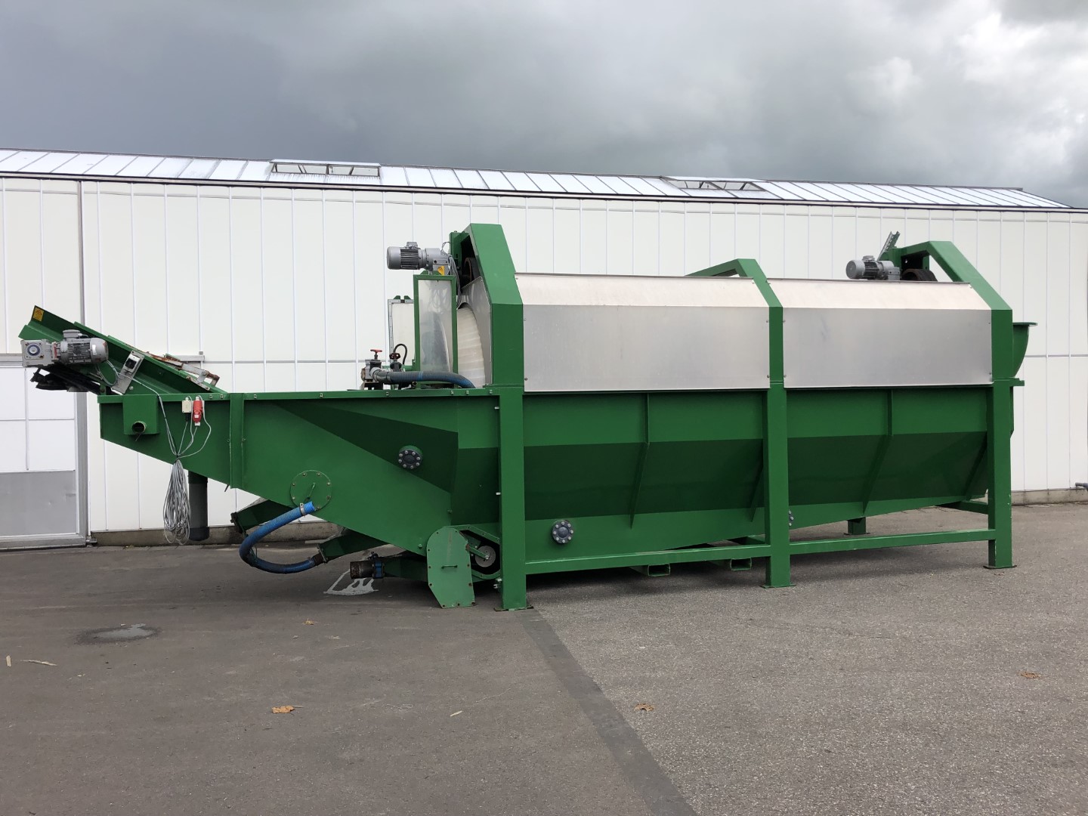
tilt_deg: +1.2
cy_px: 408
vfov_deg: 49.7
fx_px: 880
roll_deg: +1.0
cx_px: 544
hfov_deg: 63.4
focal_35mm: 28
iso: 20
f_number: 1.8
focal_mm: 4
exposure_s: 1/1453
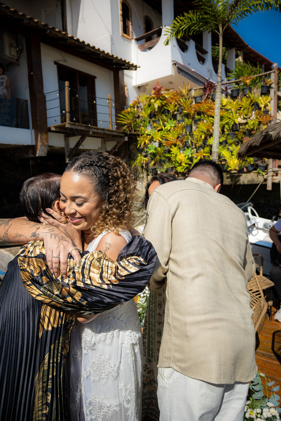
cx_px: 140
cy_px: 210
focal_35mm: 24
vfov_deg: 73.7
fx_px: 281
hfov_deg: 53.1
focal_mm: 16
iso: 160
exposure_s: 1/2500
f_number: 3.5
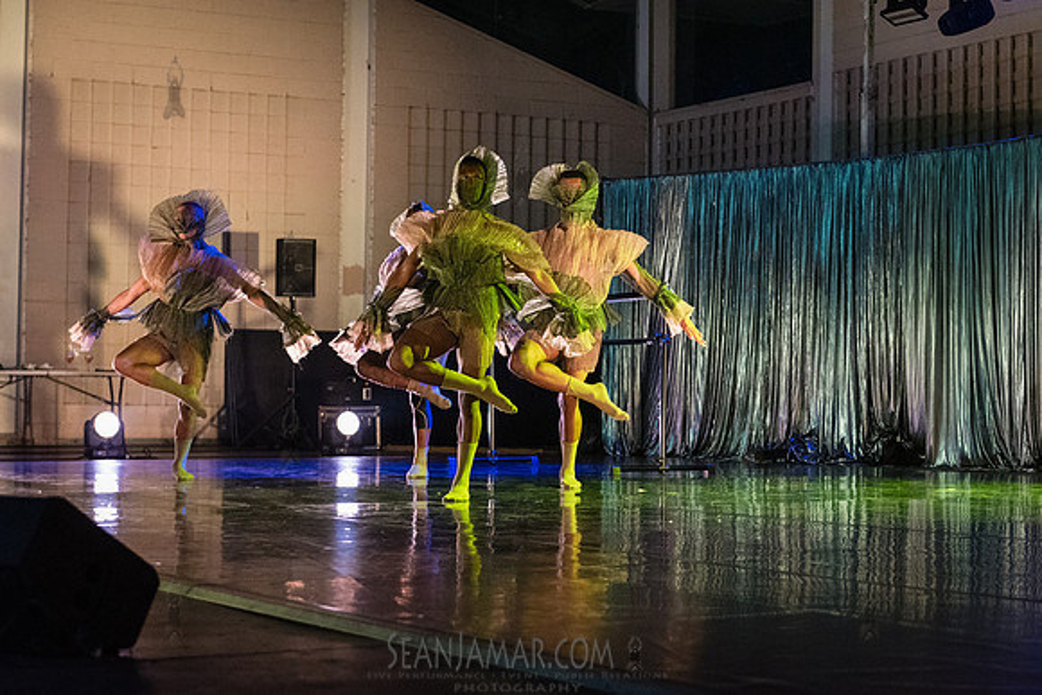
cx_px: 521
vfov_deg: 19.5
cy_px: 348
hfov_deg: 28.8
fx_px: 2026
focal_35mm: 70
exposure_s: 1/320
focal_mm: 70
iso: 8000
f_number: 3.5
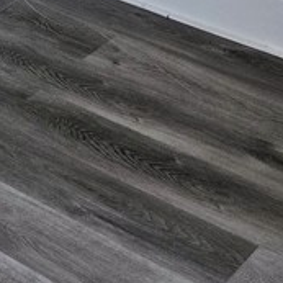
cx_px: -239
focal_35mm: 120
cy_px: -366
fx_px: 1110
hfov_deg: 13.0
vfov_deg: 12.1
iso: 250
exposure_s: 1/120
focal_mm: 6.3
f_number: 1.7
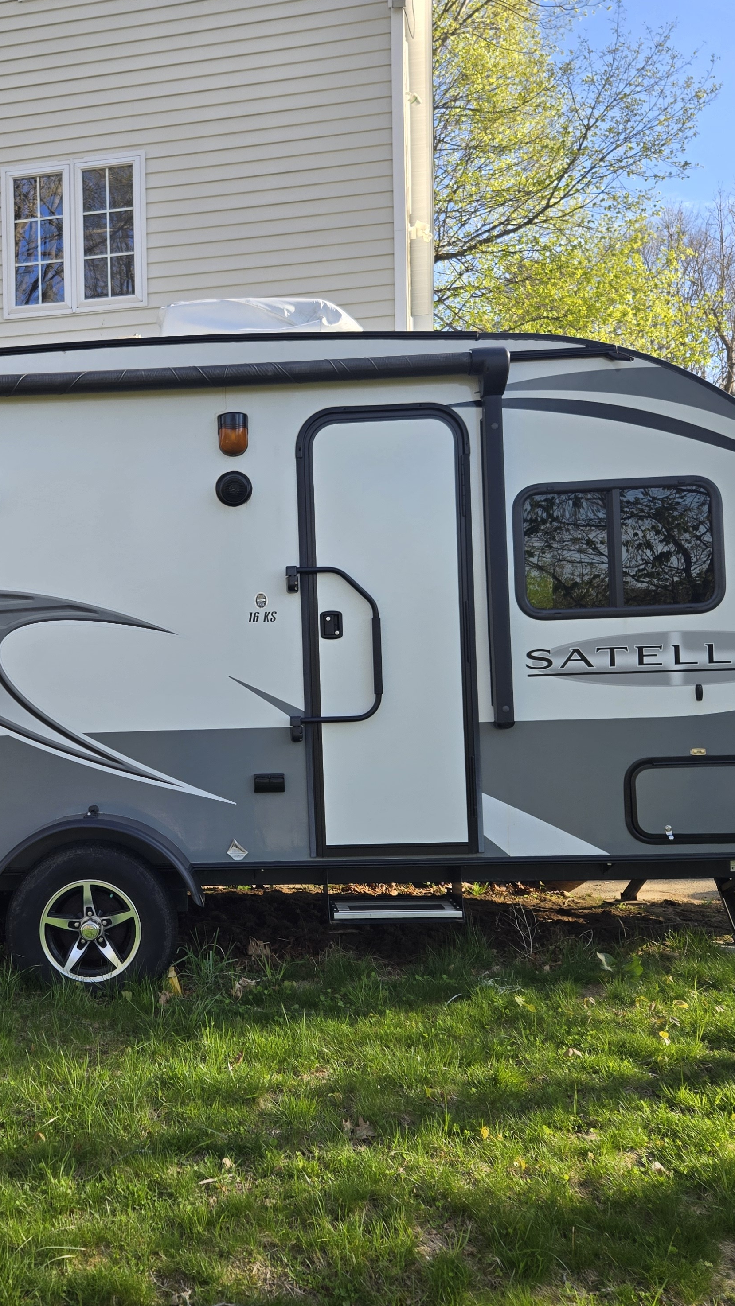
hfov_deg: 33.7
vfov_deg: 58.0
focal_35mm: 34
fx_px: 1178
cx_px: 158
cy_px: 645
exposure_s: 1/533
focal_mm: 5.4
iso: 25
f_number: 1.8
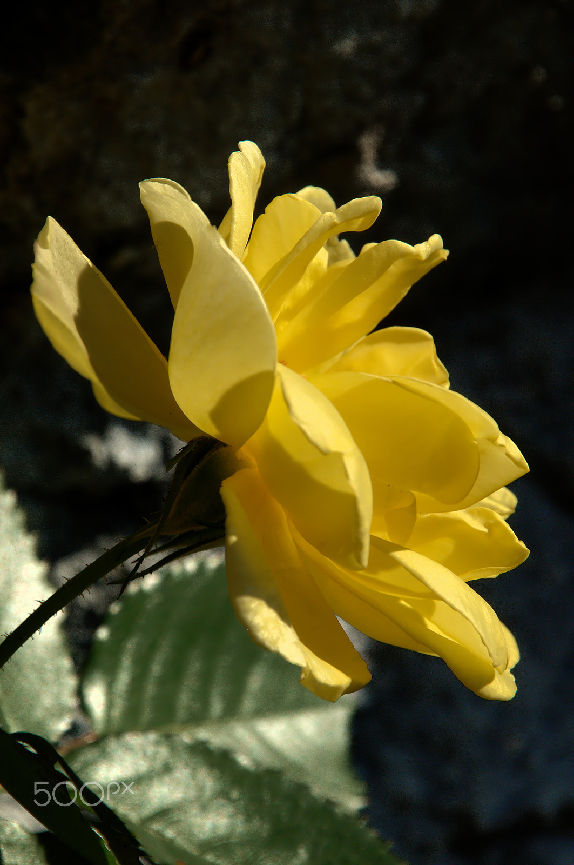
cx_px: 287
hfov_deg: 3.7
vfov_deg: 5.5
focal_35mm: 375
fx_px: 8989
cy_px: 432
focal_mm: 250
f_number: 13
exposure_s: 1/320
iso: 200
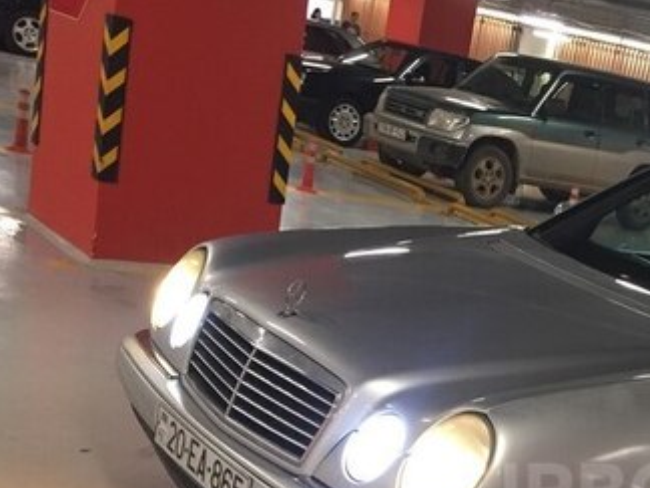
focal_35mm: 59
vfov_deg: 23.7
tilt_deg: -18.7
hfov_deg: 30.8
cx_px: 622
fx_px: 1108
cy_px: 493
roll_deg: -14.0
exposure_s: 1/30
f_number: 2.2
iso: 125
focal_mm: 4.15
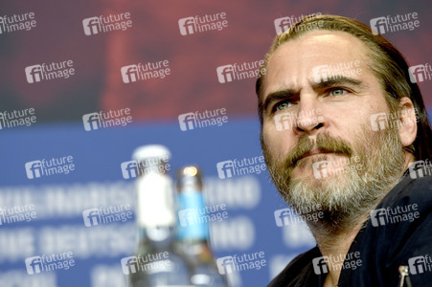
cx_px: 216
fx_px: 2968
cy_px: 144
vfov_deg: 5.5
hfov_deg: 8.3
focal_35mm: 248
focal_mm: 165
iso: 640
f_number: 3.5
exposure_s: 1/320
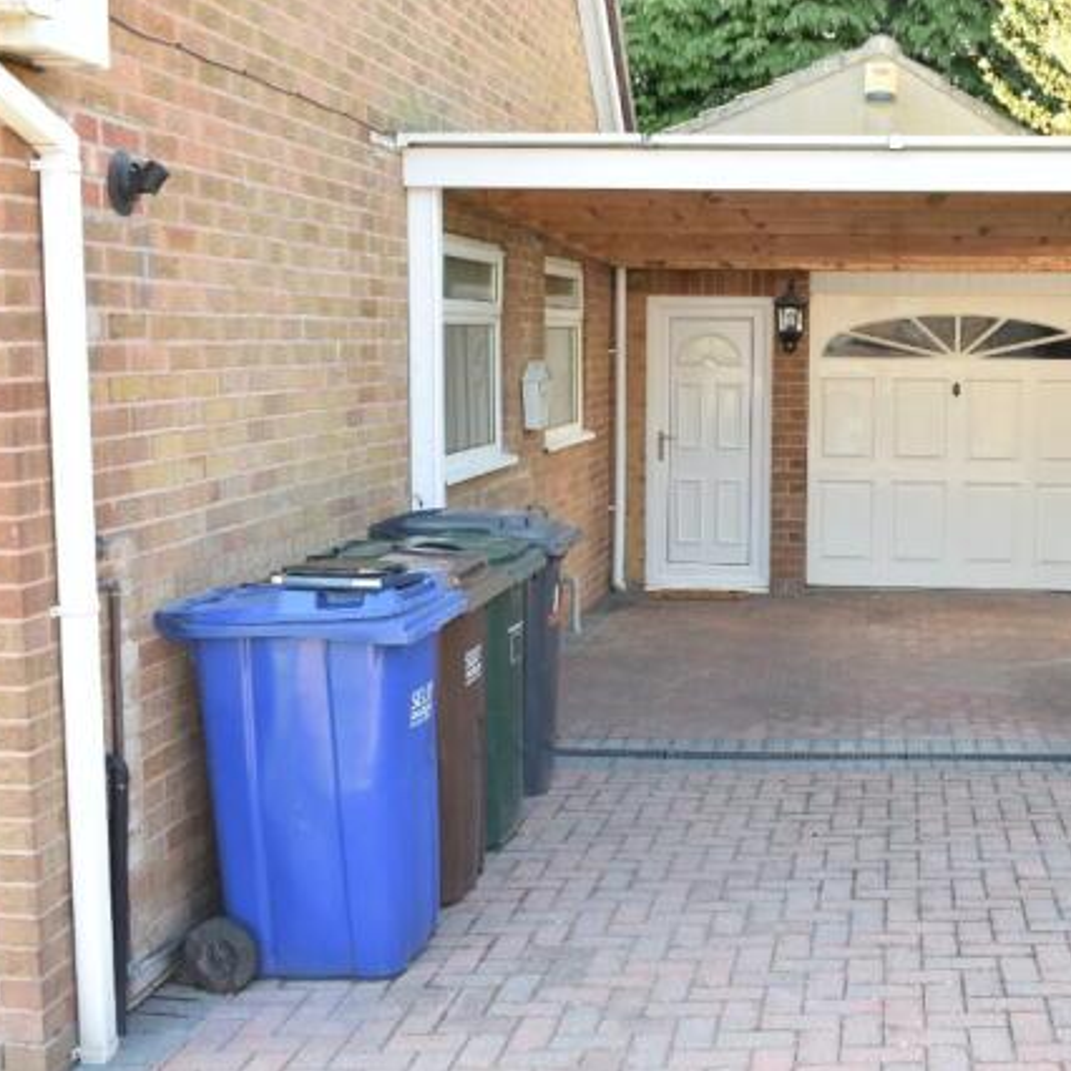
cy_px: 524
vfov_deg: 36.1
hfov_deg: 35.6
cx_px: 748
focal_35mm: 47
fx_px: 1645
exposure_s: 1/160
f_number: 7.1
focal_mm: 24
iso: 800
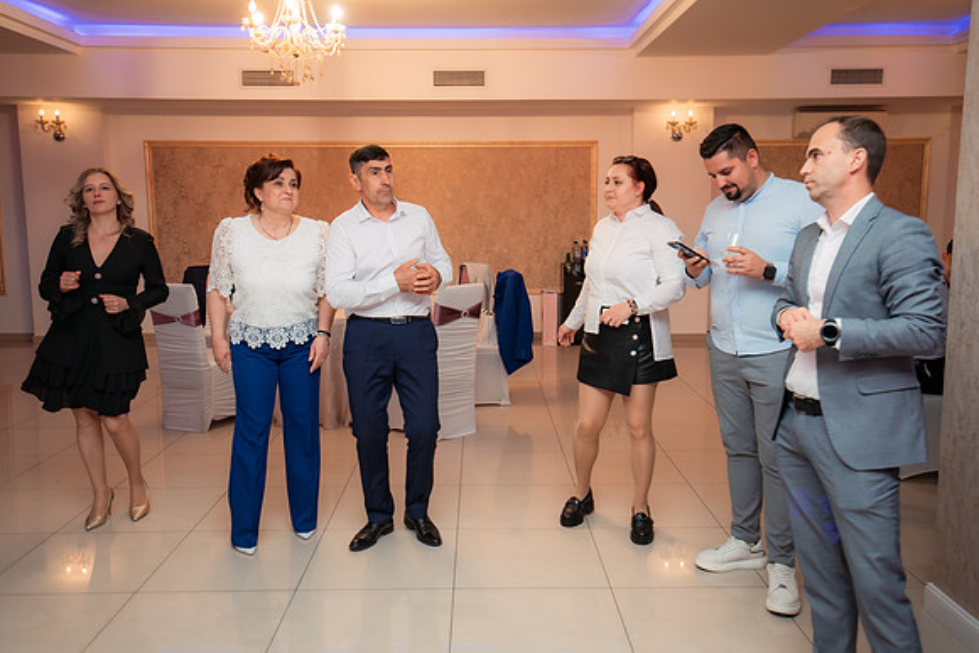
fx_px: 857
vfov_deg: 41.7
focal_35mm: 32
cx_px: 475
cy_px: 325
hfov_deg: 59.4
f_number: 2.8
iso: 1600
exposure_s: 1/200
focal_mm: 30
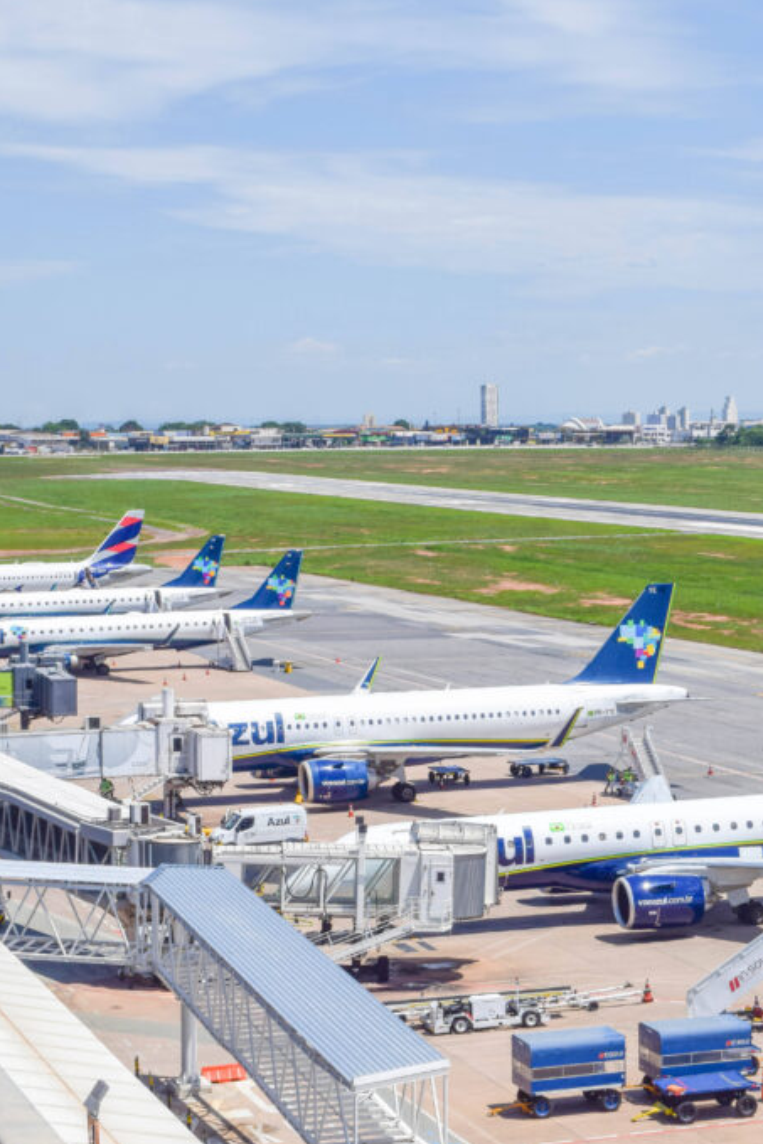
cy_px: 572
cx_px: 590
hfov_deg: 15.8
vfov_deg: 23.6
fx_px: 2732
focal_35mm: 86
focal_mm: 38
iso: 200
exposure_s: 1/640
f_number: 13
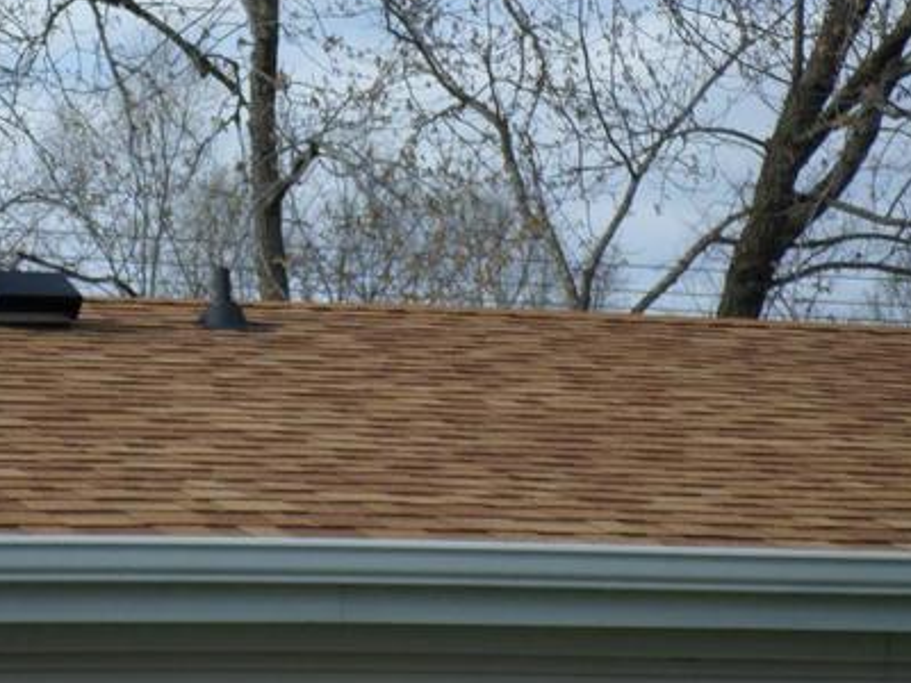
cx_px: 210
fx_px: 5263
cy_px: 182
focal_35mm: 200
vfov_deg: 7.4
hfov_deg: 9.9
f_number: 6.3
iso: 80
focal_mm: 22.5
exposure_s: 1/180
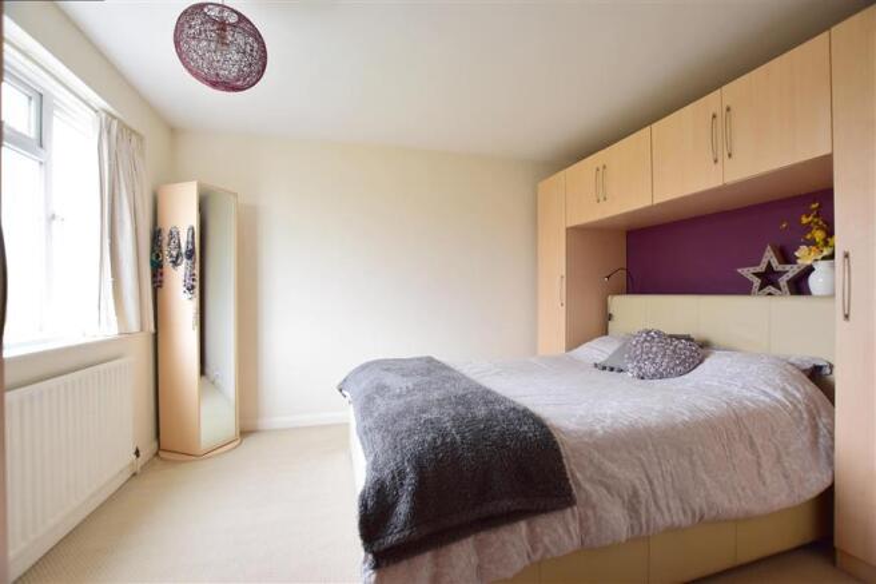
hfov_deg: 100.4
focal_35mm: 15
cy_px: 292
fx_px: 365
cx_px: 438
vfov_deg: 77.3
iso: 400
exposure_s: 1/20
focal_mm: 10
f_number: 5.6
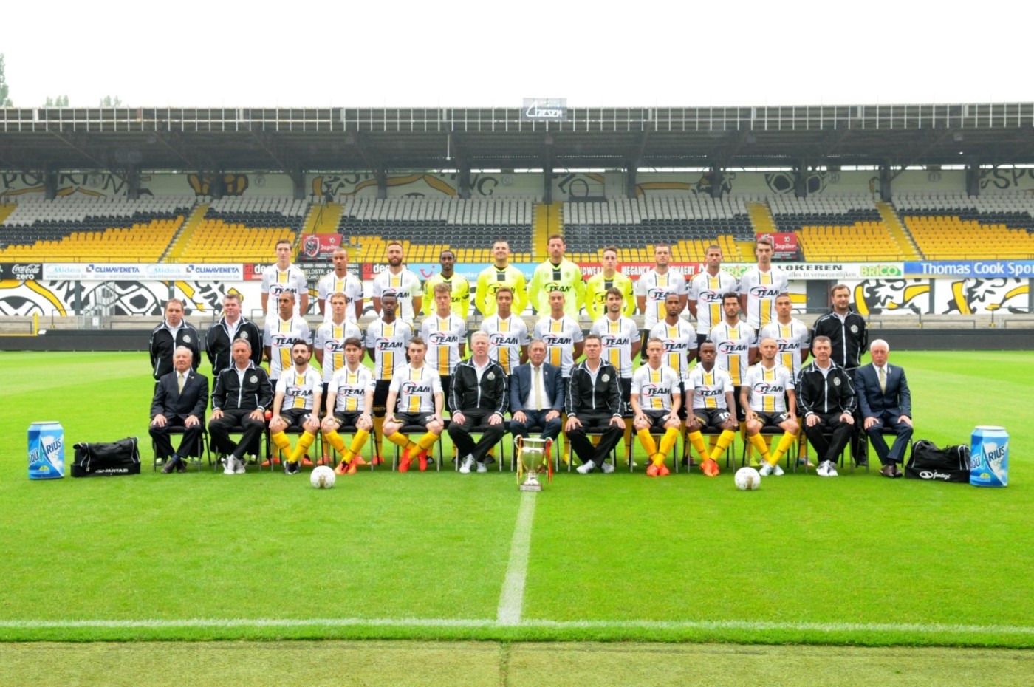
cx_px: 517
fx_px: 1291
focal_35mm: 45
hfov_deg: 43.6
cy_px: 344
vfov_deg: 29.8
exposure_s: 1/100
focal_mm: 30
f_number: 7.1
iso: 800
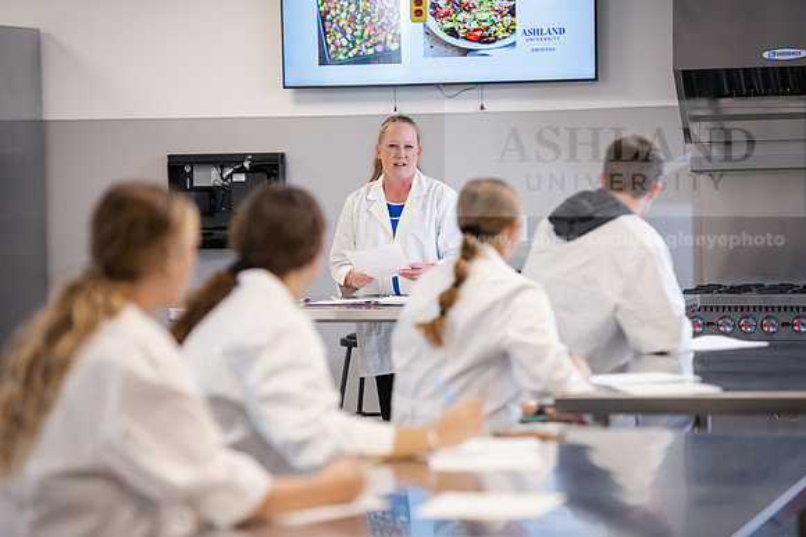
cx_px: 403
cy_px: 268
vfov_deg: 9.5
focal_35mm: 145
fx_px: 3247
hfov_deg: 14.2
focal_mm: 145
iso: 800
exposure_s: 1/200
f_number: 3.2
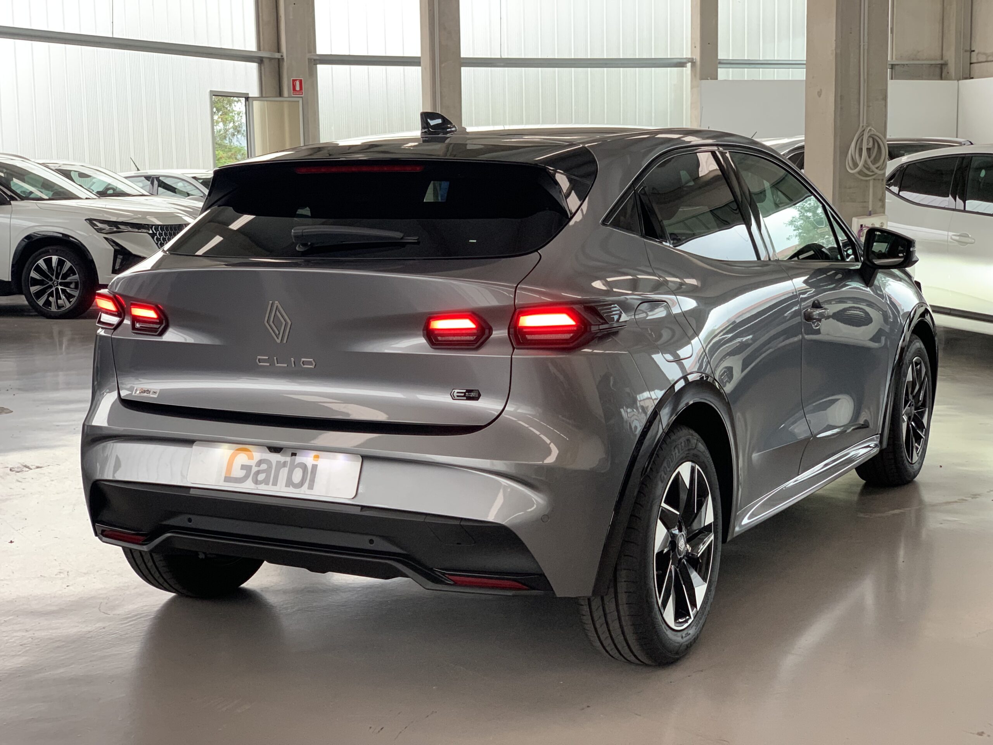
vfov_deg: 28.0
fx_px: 1492
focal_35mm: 52
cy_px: 372
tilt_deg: -8.2
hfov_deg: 36.8
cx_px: 496
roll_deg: +1.4
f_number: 2.4
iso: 200
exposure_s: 1/60
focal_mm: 6
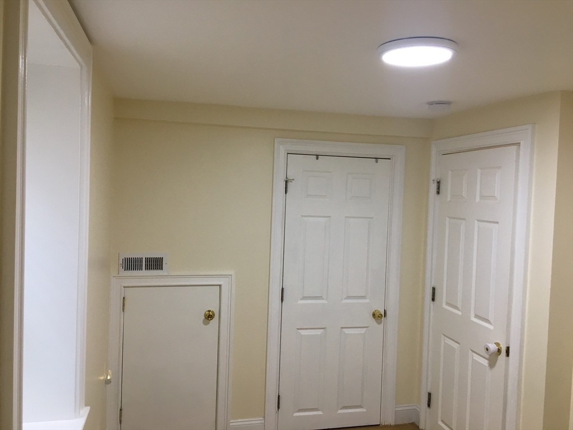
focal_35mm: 29
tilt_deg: -0.9
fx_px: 480
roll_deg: -3.3
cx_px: 286
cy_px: 215
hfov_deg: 61.7
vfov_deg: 48.2
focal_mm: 4.15
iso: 64
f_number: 2.2
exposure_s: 1/30
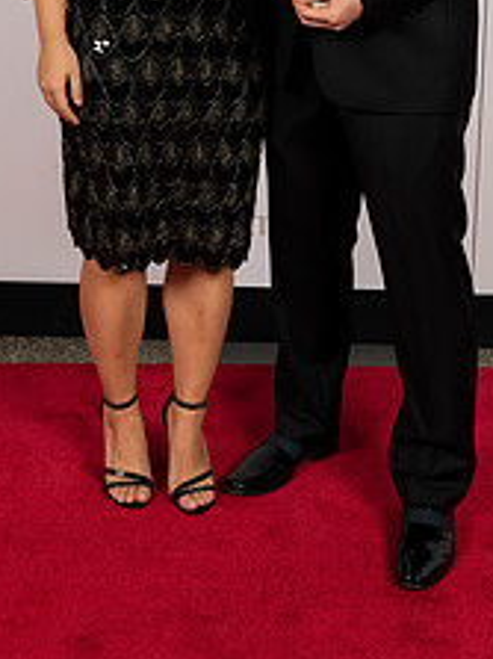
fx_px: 1331
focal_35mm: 70
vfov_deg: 26.5
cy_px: 27
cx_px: 286
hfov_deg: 21.0
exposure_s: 1/125
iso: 64
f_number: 11
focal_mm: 36
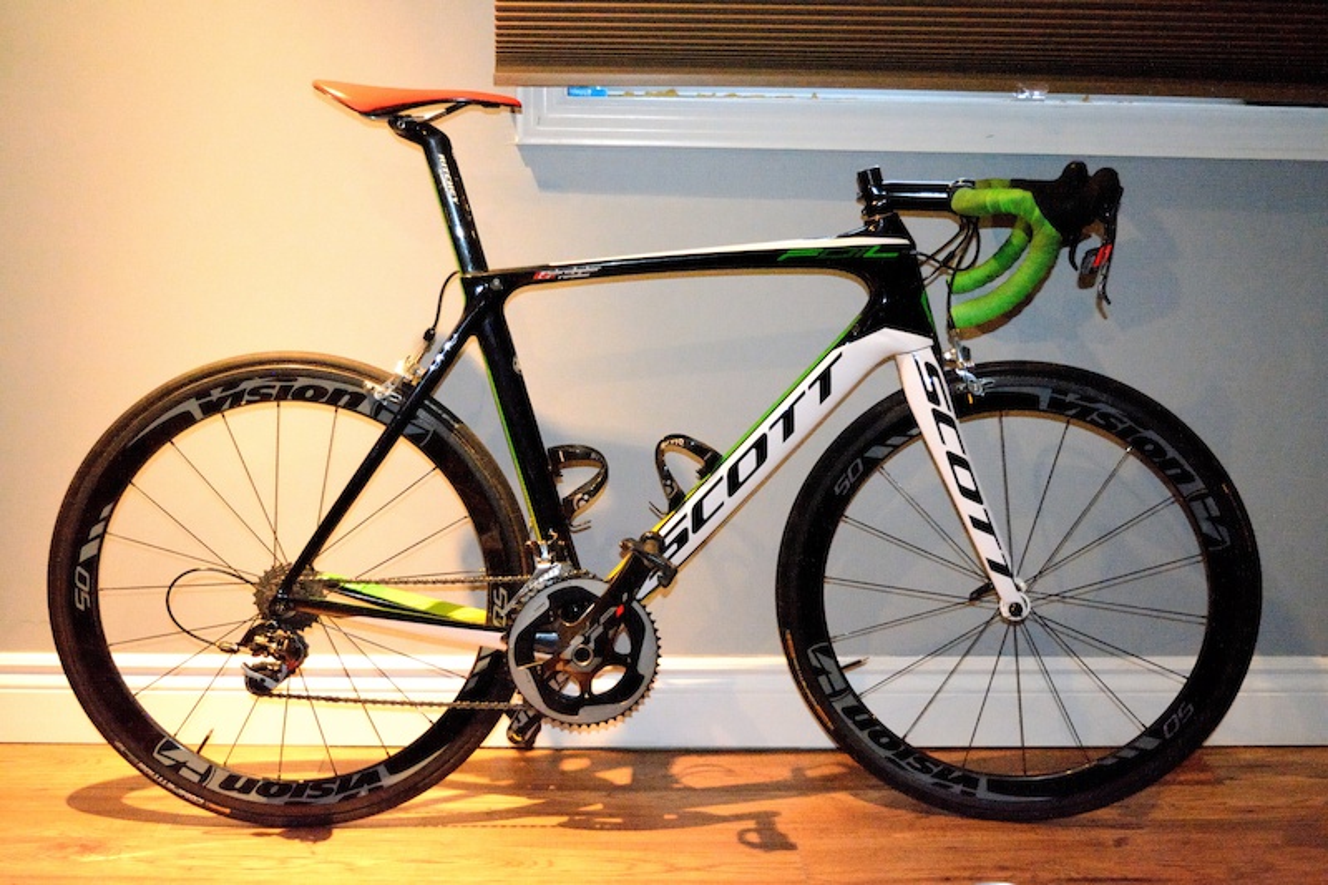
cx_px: 664
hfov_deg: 46.4
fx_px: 1549
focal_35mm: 42
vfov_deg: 31.9
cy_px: 442
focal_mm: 28
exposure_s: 1/180
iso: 6400
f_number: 4.2
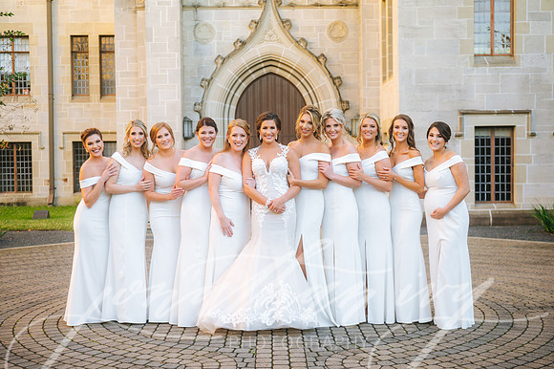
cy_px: 184
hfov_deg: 39.6
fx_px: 769
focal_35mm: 50
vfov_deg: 27.0
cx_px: 277
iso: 160
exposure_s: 1/320
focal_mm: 50
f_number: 3.2
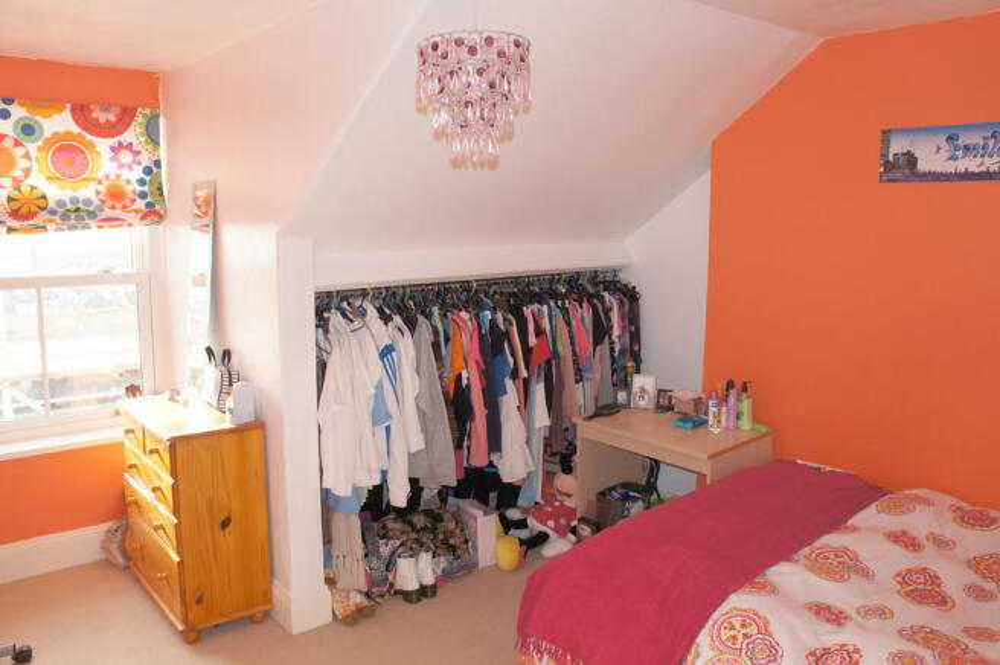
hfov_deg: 67.4
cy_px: 332
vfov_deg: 47.8
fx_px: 749
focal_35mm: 27
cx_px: 500
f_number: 5
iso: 200
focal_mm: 18
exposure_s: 1/100
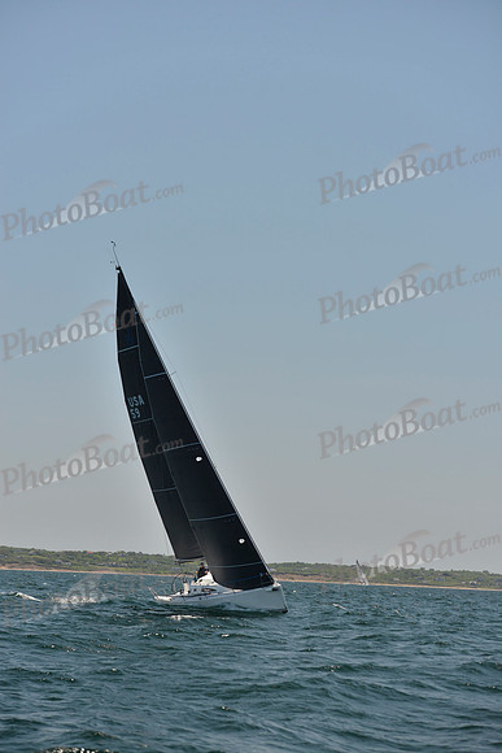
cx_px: 251
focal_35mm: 90
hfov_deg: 15.2
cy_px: 376
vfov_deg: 22.6
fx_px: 1881
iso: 280
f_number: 4.5
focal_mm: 90
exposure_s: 1/1250
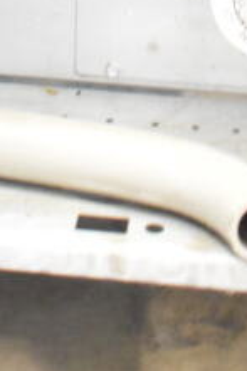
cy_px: -373
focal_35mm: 149
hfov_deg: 9.2
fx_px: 1536
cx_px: 42
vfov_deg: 12.2
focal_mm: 24
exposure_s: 1/40
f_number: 4
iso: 8000
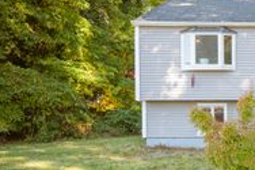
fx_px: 460
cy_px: 120
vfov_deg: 20.8
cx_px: 316
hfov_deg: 26.9
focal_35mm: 65
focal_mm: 24
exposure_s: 1/200
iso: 800
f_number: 7.1
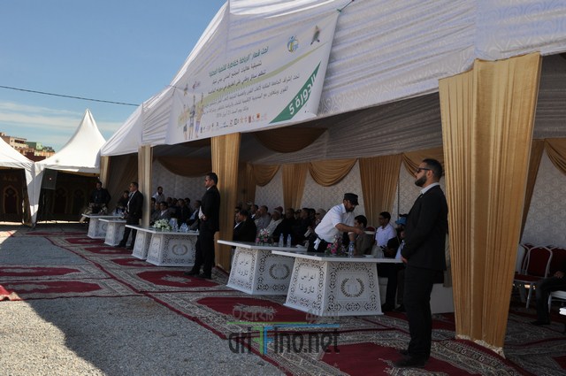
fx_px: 565
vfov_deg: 36.8
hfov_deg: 53.2
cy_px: 188
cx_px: 283
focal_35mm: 36
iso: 200
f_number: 13
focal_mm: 24
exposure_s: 1/200
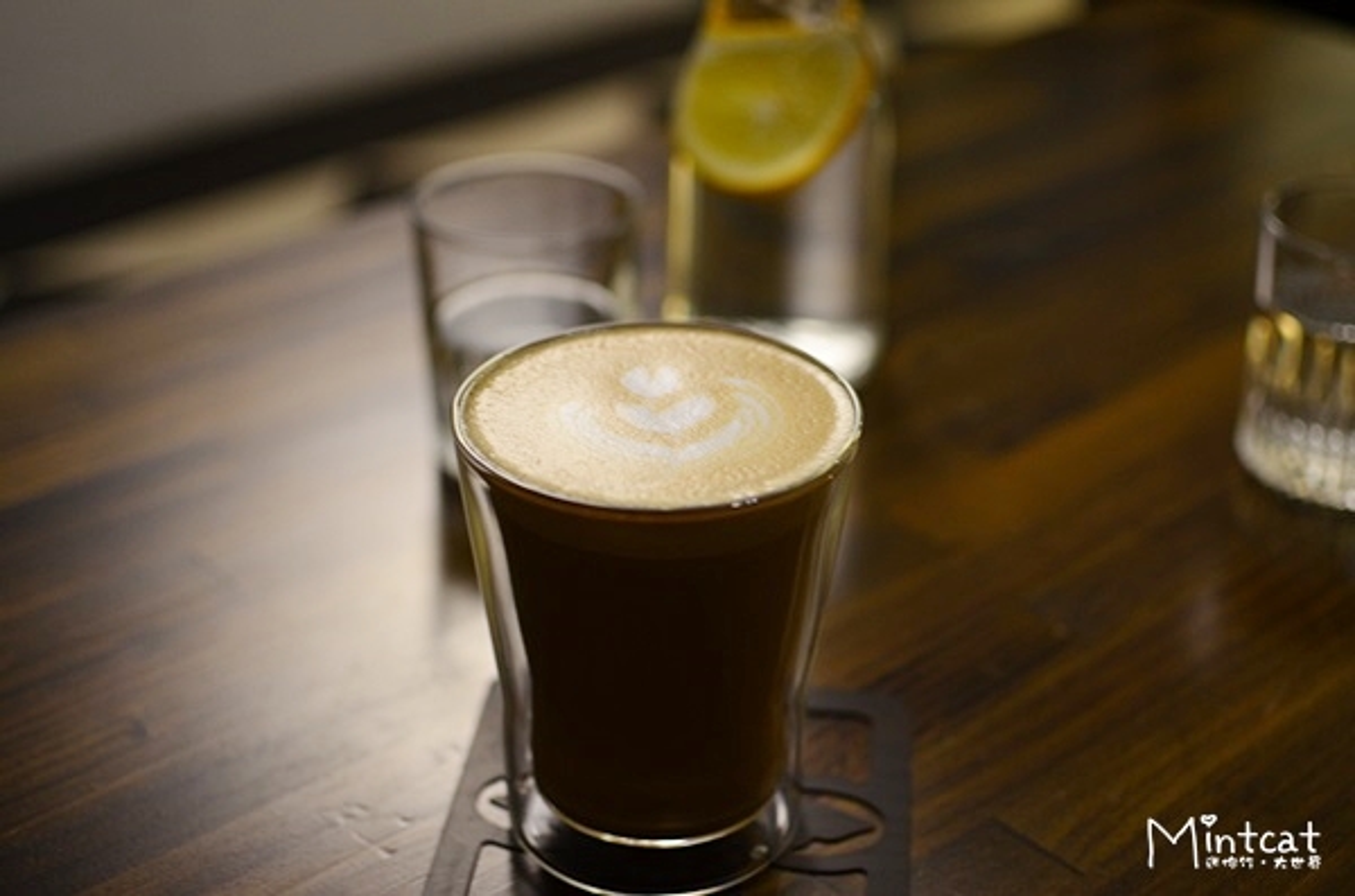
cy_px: 448
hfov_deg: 37.9
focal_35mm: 52
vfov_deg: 25.6
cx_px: 678
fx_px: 1971
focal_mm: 35
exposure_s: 1/30
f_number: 2
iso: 500
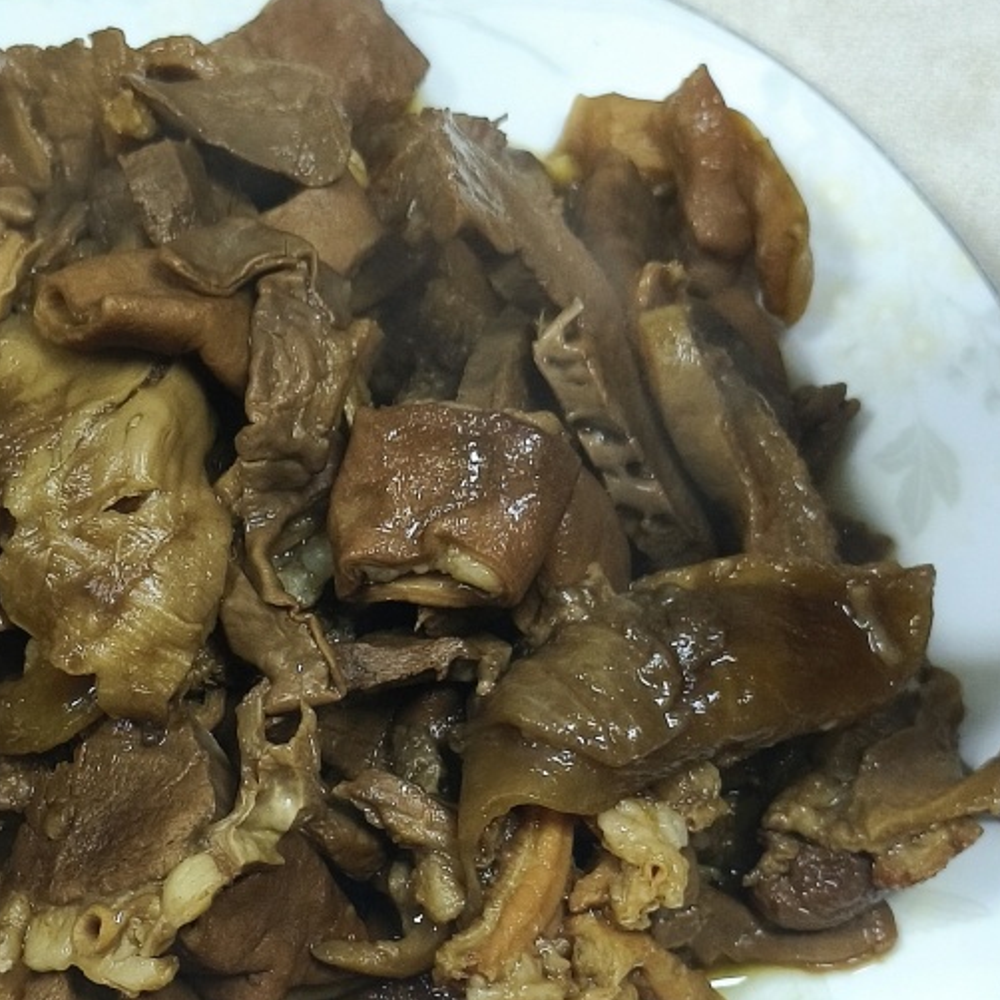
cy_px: 525
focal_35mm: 92
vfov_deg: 18.9
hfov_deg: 18.8
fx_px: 3007
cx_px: 245
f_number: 16
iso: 460
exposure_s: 1/100
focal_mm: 5.5
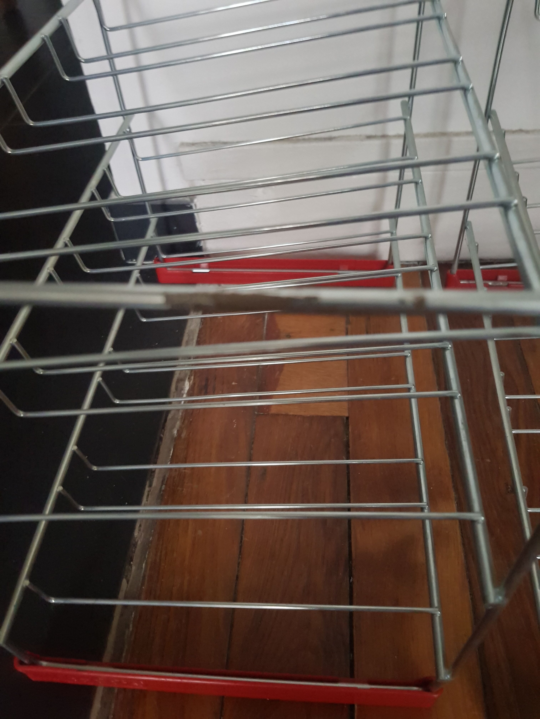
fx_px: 541
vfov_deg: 67.3
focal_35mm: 26
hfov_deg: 53.1
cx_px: 270
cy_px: 360
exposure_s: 1/10
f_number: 1.7
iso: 500
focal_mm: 4.2
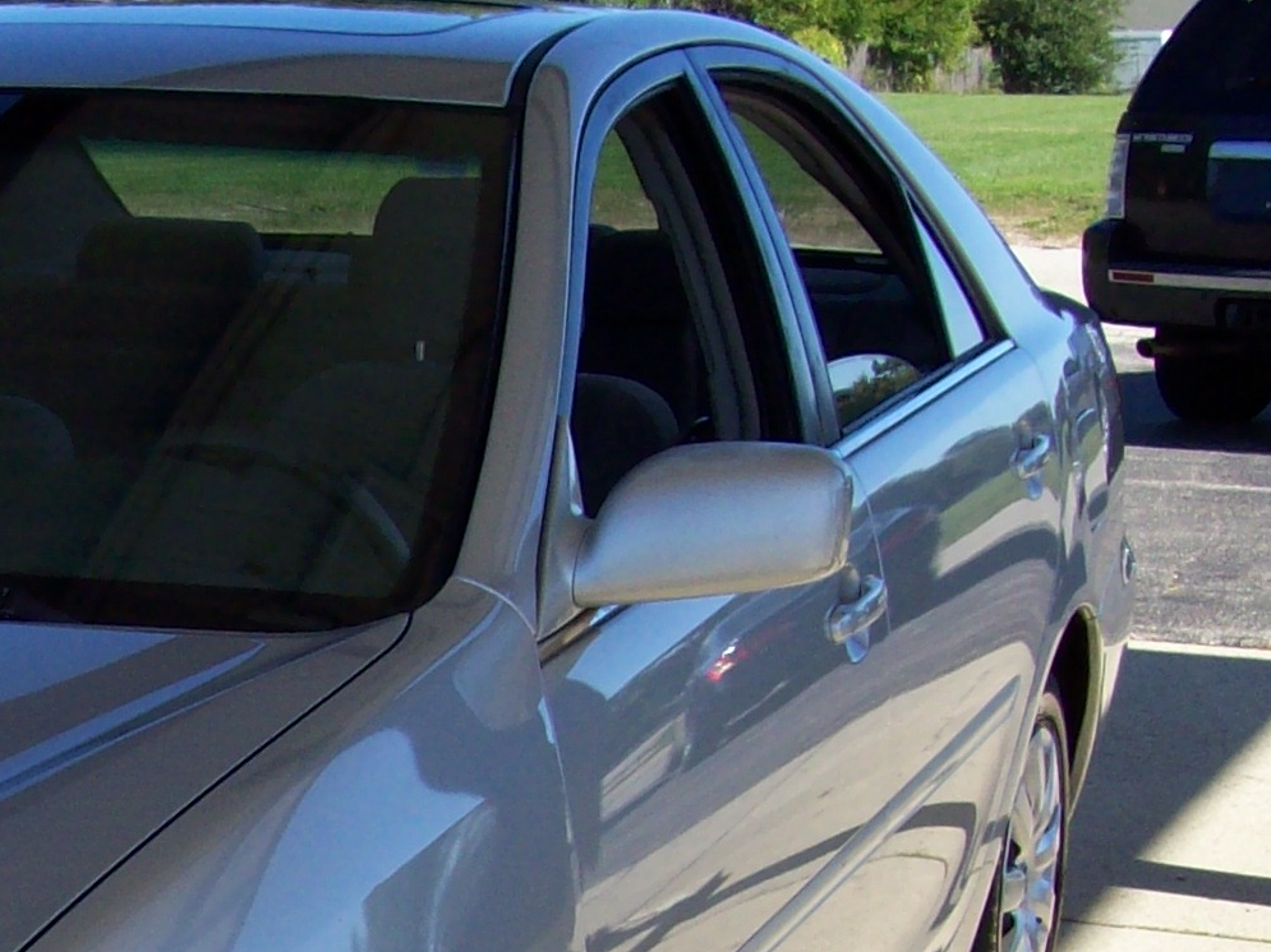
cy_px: 1132
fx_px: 3781
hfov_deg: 17.7
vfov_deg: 14.0
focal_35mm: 103
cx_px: -452
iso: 80
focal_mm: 6
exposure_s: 1/268
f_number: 4.8
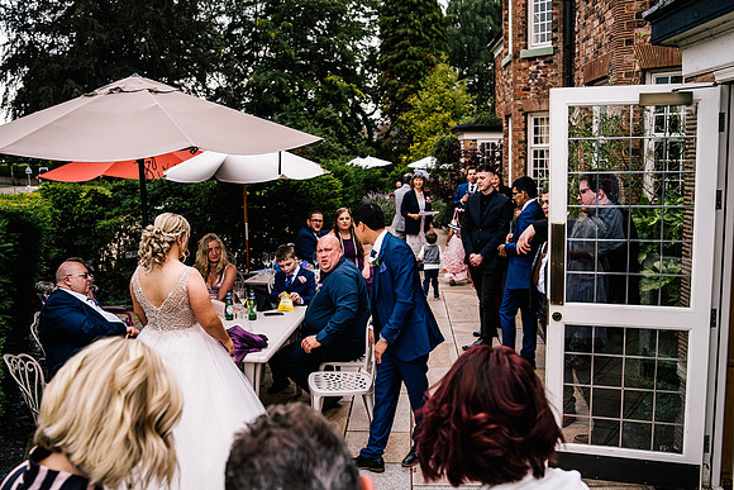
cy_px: 245
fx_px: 714
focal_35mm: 35
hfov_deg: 54.4
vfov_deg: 37.9
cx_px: 367
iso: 125
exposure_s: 1/250
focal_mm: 35
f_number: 4.5
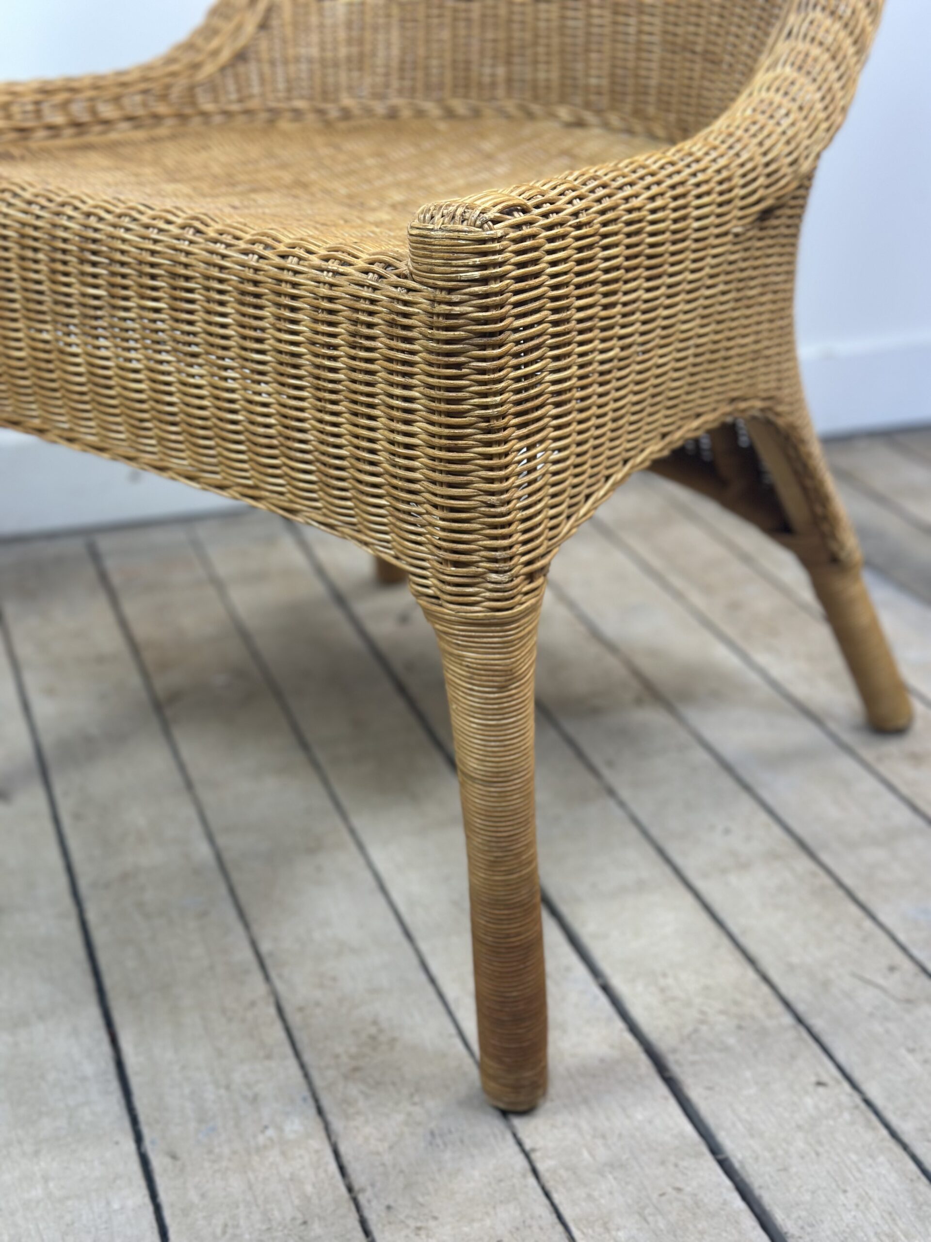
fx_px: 1721
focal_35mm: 48
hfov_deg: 30.3
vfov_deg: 39.7
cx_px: 466
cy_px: 621
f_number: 1.78
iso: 125
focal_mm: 6.86
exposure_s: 1/100
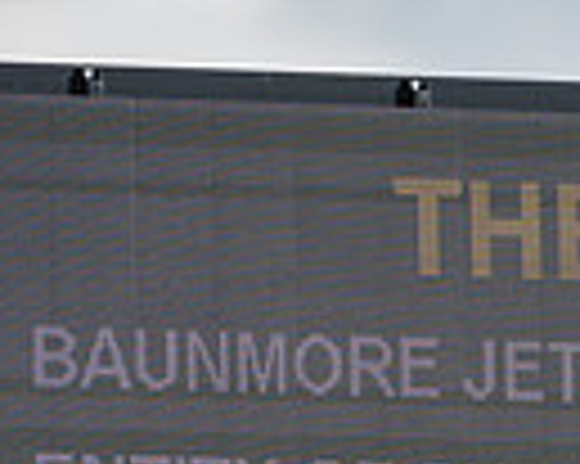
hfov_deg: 0.9
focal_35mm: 2052
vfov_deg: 0.8
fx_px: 35198
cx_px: 328
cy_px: 843
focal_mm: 400
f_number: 5
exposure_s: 1/2000
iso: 800
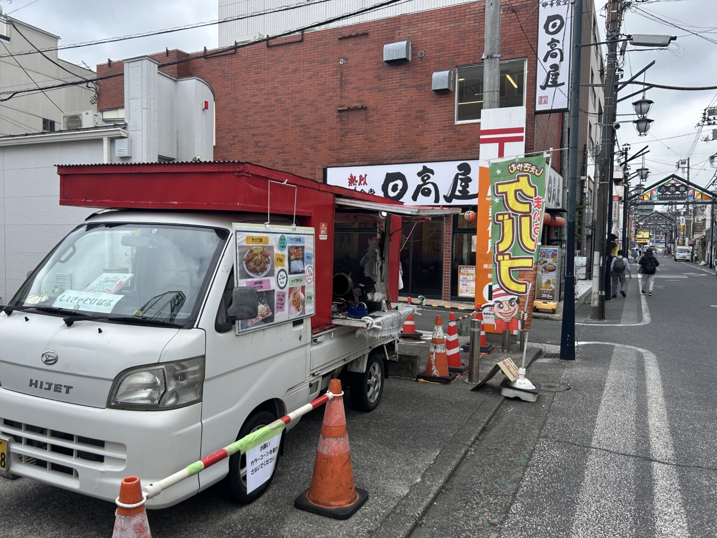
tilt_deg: -2.5
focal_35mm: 26
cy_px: 269
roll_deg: -0.7
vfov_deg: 53.1
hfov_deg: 67.3
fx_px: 539
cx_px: 358
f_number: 1.5
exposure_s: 1/1266
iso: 50
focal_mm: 5.7
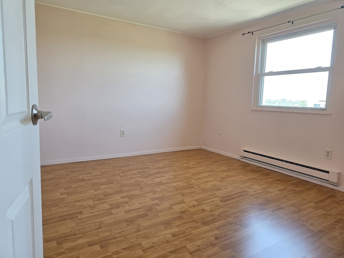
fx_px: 229
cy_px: 129
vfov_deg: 58.9
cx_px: 172
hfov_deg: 73.9
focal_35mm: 23
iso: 160
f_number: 1.7
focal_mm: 6.3
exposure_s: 1/120
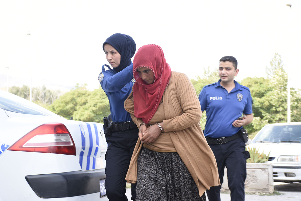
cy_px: 100
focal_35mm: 75
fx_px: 627
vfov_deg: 18.2
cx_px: 150
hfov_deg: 27.0
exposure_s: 1/160
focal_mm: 50
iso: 200
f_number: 6.3
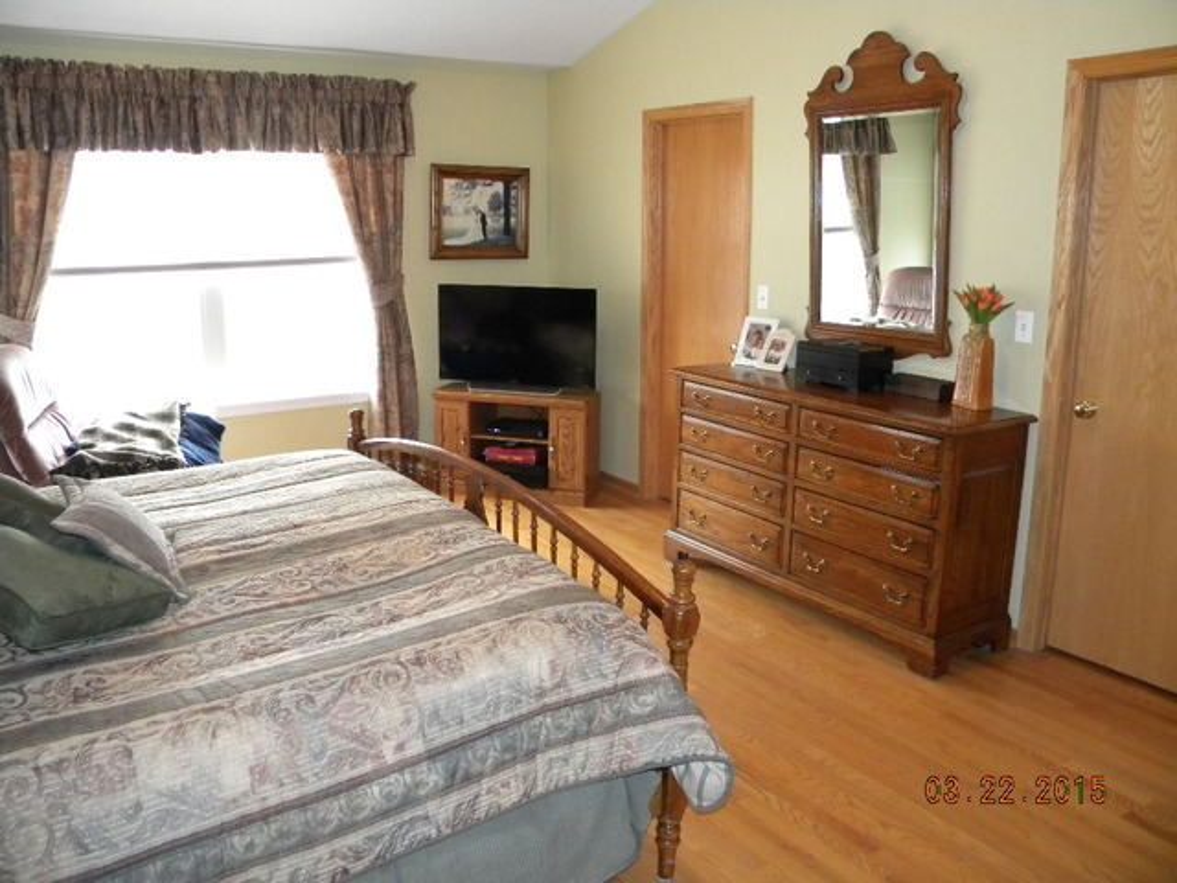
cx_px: 588
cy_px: 442
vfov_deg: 49.7
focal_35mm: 28
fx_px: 952
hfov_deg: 63.4
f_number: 3.5
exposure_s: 1/26
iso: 400
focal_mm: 5
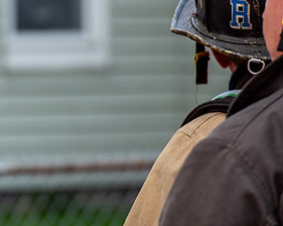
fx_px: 4383
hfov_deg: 3.7
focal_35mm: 524
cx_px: -68
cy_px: 81
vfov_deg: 2.9
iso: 640
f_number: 5
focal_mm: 200
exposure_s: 1/125
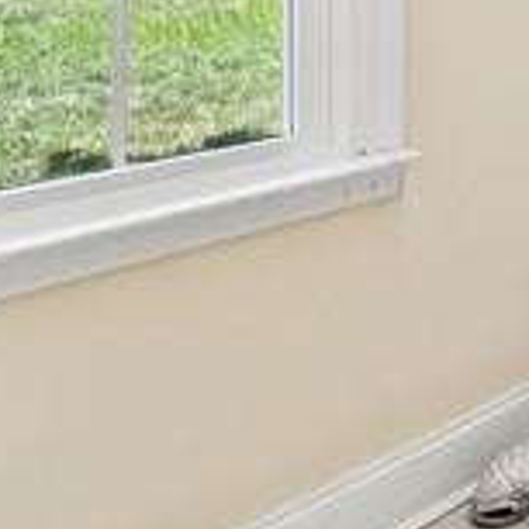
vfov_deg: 30.1
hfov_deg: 20.2
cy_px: -69
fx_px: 864
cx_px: 1017
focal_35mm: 50
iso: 640
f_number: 7.1
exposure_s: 1/30
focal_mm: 10
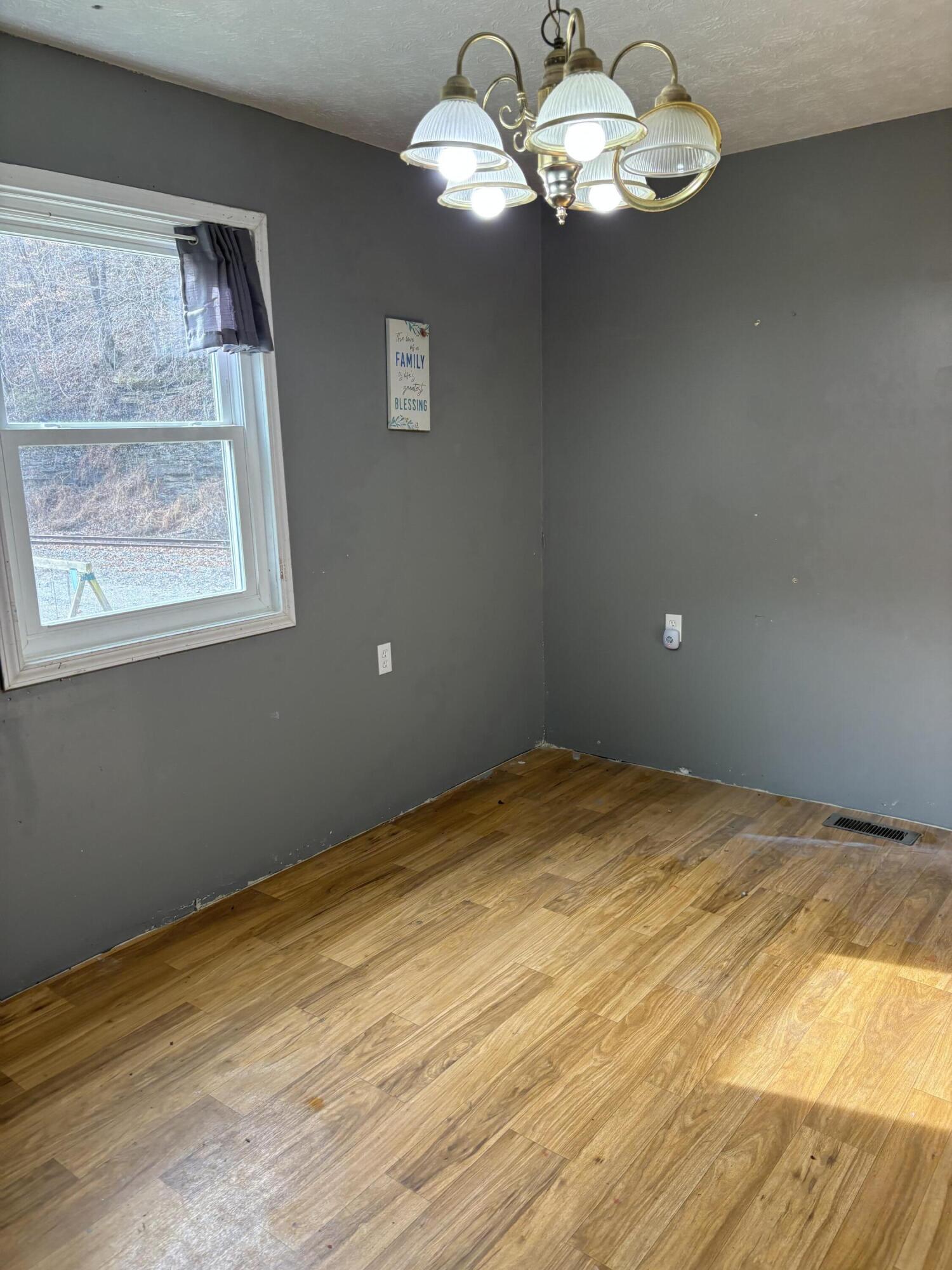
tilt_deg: -11.0
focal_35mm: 26
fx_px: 953
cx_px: 476
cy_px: 635
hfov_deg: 53.1
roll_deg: +0.7
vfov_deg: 67.3
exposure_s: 1/120
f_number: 1.6
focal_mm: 5.96
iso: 100
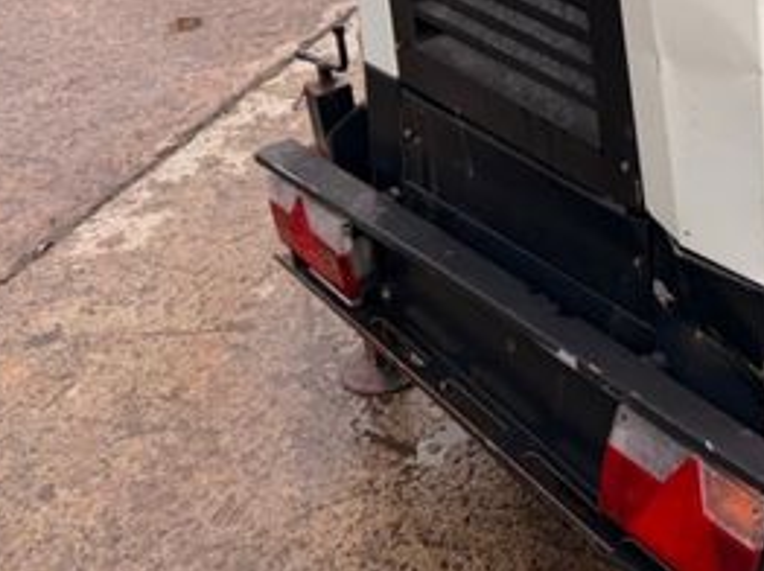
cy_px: -26
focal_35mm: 55
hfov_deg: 31.9
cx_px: 784
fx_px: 1213
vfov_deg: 25.0
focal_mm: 6.76
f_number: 1.78
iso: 80
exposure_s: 1/2801
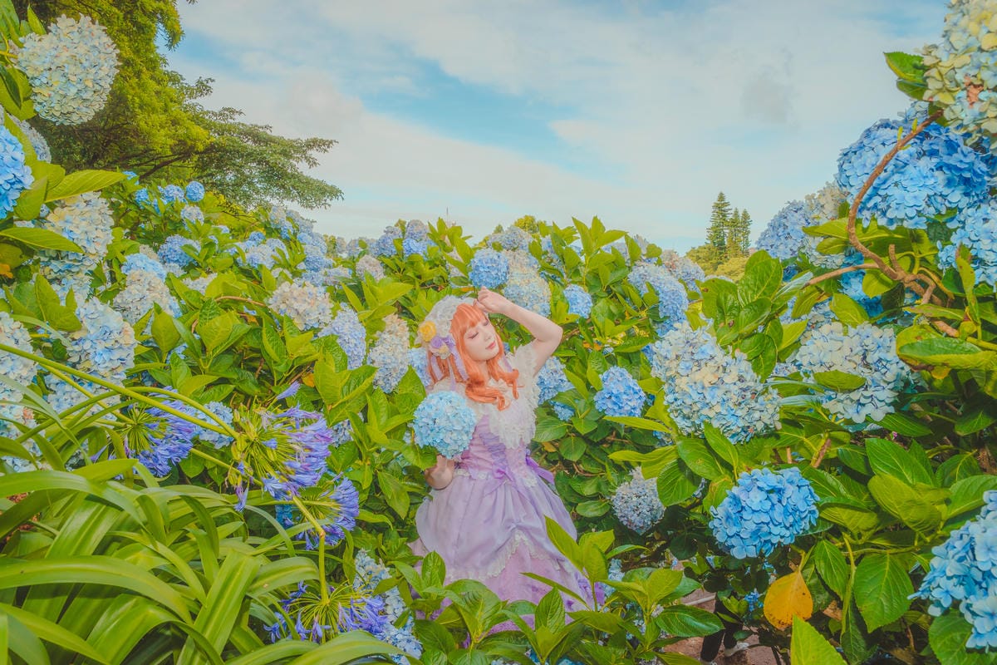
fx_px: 775
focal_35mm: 28
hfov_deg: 65.5
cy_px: 332
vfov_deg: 46.4
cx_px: 498
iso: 320
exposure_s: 1/200
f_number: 14
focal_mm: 28
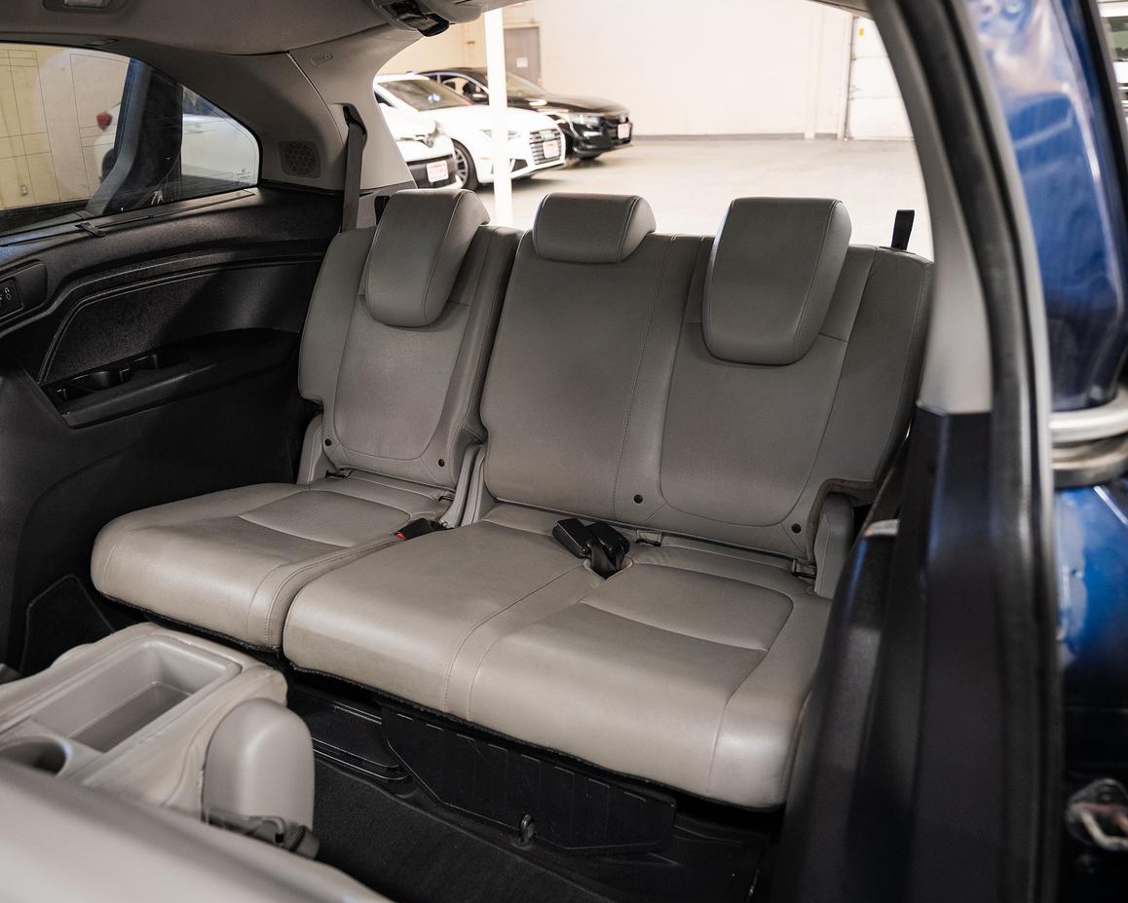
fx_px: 935
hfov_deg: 62.1
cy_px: 466
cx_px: 530
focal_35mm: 28
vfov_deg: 51.5
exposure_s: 1/20
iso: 800
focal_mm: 24
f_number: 3.5
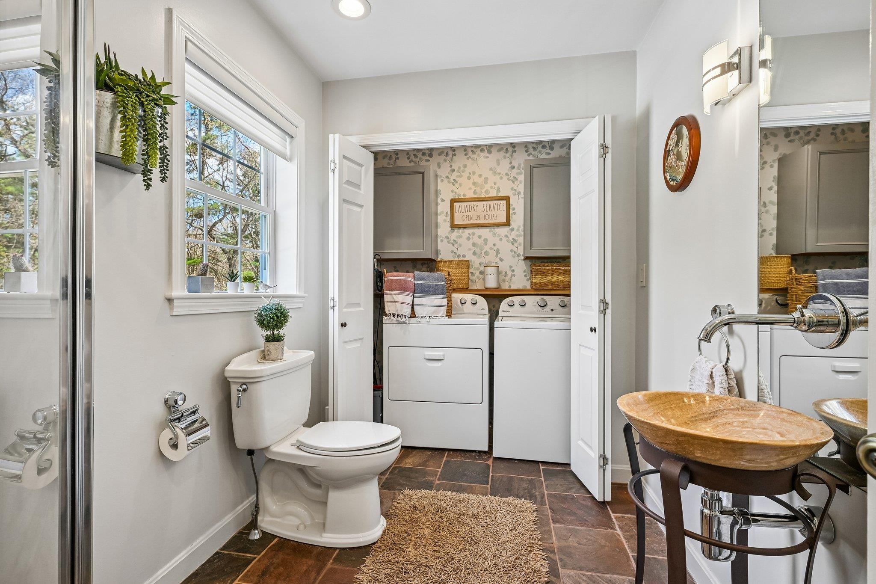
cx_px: 438
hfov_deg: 96.7
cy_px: 292
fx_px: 389
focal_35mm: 16
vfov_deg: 73.7
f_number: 8
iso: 400
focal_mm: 16
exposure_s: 1/40
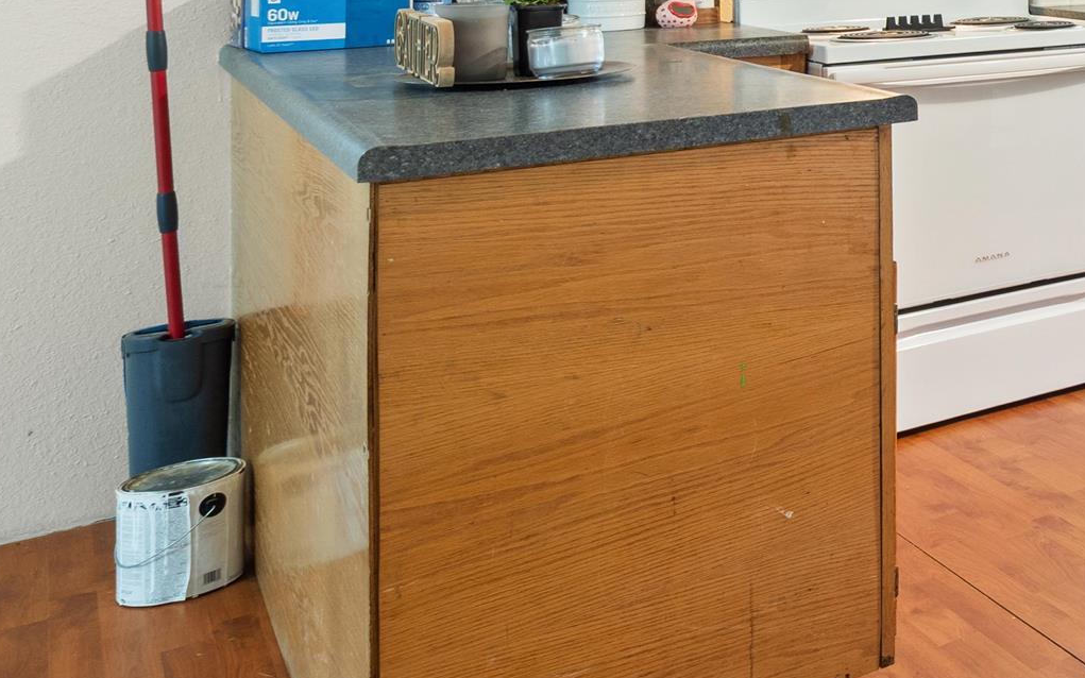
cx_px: 1533
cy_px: -88
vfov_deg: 25.7
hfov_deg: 30.2
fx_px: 1360
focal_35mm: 46
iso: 100
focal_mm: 10
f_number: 8
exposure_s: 5
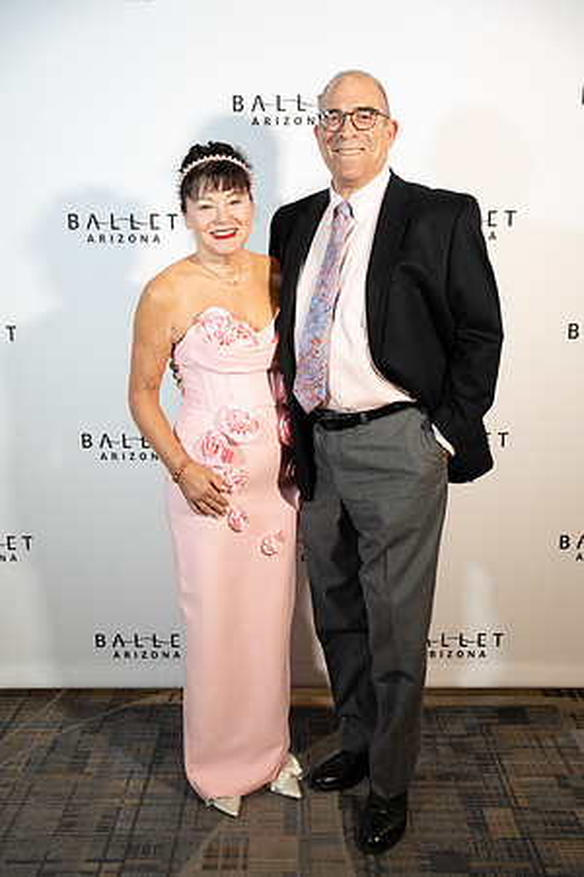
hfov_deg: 33.8
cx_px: 292
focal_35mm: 40
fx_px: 961
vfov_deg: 49.0
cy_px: 438
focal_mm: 39.5
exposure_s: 1/160
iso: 1250
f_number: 2.8
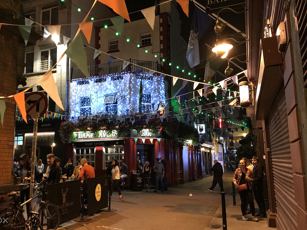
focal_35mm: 33
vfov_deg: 42.9
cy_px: 117
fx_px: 293
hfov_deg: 55.2
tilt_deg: +8.8
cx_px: 133
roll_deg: +2.1
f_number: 1.8
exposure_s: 1/7
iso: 100
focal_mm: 3.99
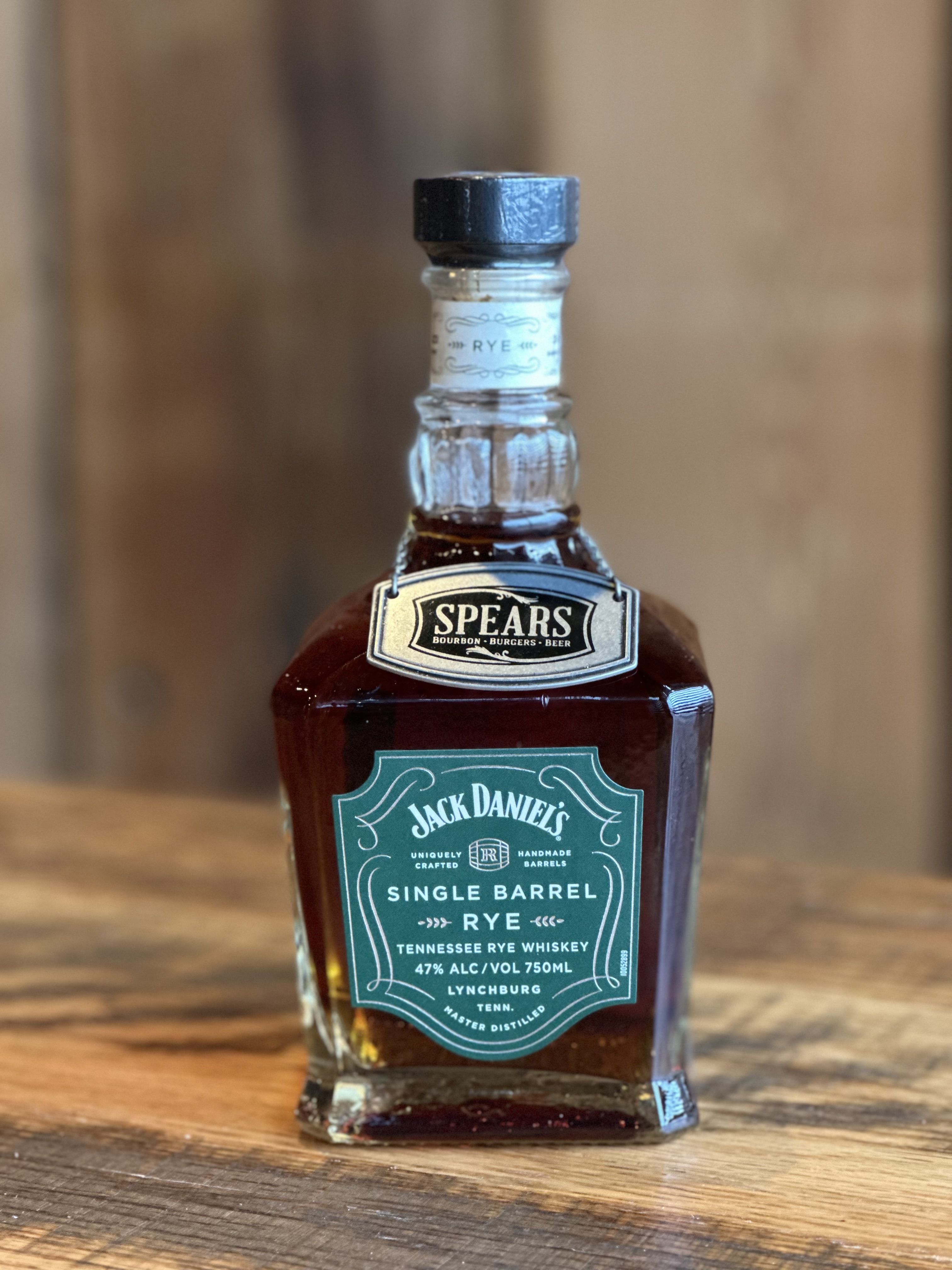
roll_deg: +0.1
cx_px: 476
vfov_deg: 25.3
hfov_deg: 19.1
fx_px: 2824
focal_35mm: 77
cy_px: 635
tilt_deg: -9.9
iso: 500
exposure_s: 1/15
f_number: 2.8
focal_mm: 9
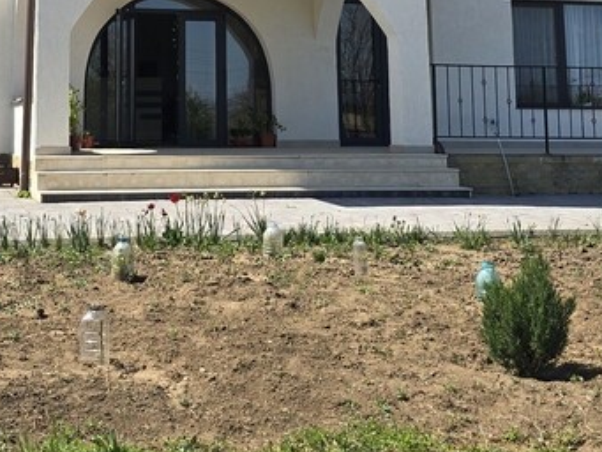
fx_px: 1200
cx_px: 171
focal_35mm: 69
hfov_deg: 27.9
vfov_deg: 19.9
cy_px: -102
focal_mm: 6.3
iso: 12
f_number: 1.7
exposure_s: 1/763
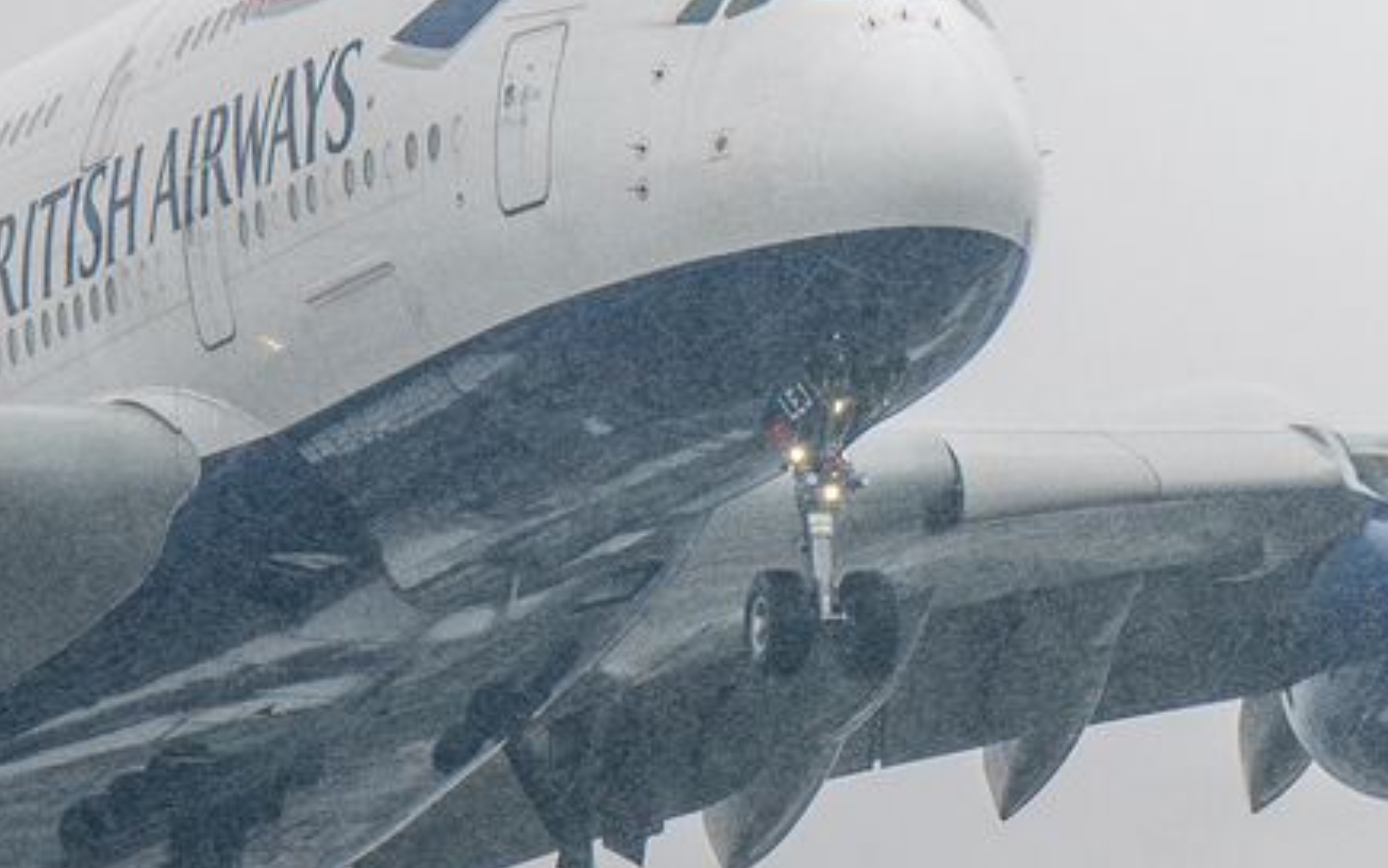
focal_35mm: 2105
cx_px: 891
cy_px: 353
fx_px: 79637
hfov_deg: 1.0
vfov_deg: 0.6
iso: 280
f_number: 10
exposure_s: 1/400
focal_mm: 400
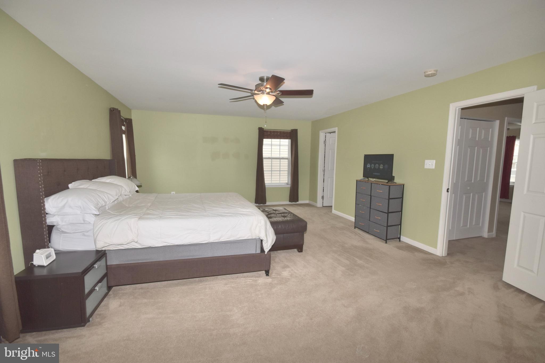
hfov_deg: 100.4
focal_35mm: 15
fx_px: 227
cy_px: 182
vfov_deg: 77.3
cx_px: 272
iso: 400
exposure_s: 1/50
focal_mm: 10
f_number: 13
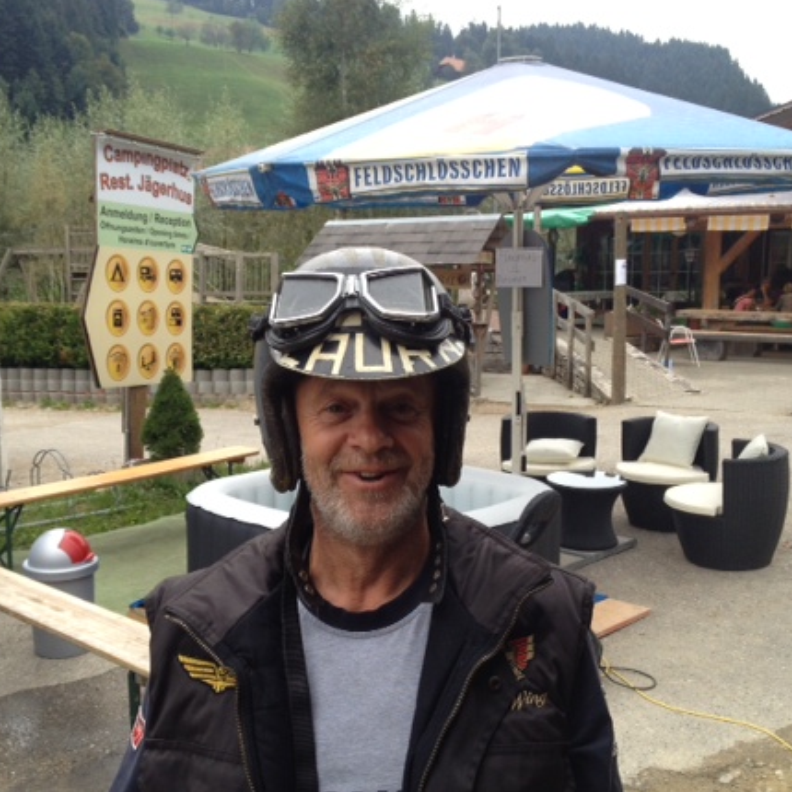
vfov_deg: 36.8
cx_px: 355
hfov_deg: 36.8
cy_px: 424
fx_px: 1191
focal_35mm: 46
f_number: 2.4
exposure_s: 1/289
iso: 50
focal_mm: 4.28
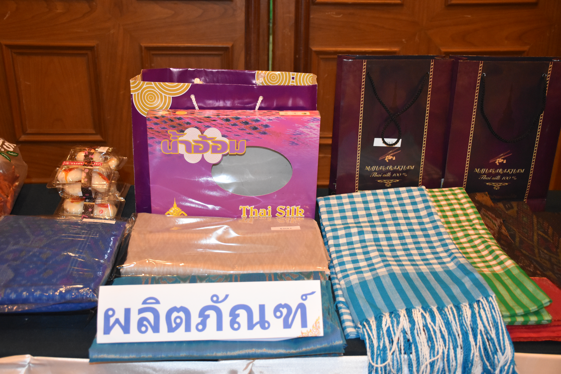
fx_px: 631
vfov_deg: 33.0
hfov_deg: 47.9
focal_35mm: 40
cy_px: 187
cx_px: 280
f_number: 4
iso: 2800
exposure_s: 1/60
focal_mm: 27
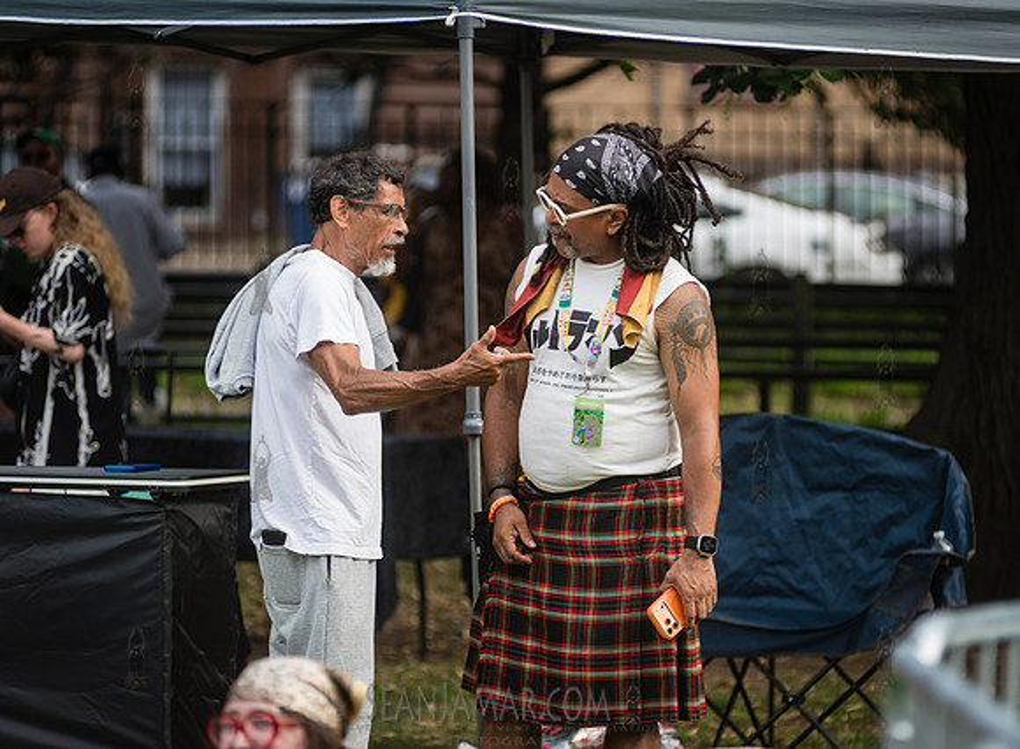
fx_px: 6794
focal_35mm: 232
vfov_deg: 6.3
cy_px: 343
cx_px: 611
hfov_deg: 8.6
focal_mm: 200
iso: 500
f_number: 4
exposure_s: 1/1250
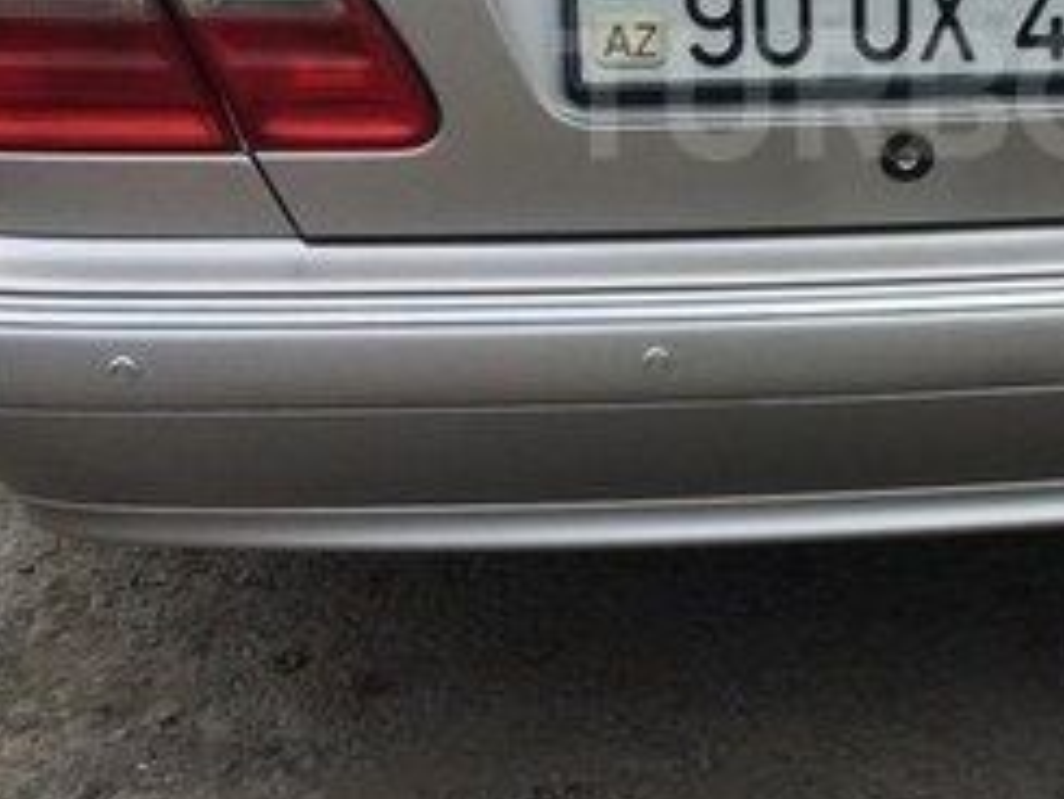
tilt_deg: -19.0
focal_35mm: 78
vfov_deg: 18.6
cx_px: 999
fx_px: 2399
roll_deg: +1.2
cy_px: 93
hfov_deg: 24.2
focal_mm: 4.15
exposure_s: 1/855
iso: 32
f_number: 2.2
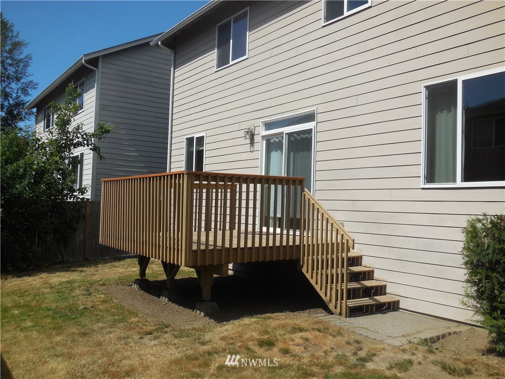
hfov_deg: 54.0
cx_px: 252
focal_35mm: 34
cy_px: 190
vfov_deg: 41.8
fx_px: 496
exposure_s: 1/640
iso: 125
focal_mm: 6.1
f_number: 6.8
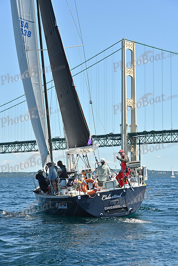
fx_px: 726
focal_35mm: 98
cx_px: 89
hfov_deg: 14.0
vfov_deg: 20.8
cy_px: 133
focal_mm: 98
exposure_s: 1/1000
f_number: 8
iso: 320
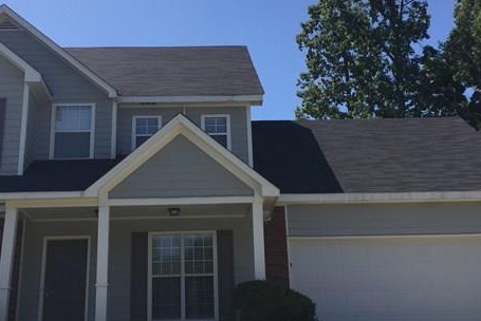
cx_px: 216
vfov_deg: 25.3
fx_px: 709
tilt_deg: +21.4
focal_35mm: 53
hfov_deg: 37.5
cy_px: 90
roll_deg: +2.0
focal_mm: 4.15
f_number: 2.2
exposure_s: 1/1883
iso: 32
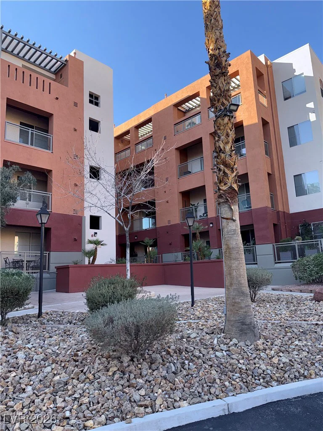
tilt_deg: +10.1
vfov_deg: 71.6
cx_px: 162
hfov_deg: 56.8
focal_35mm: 24
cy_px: 216
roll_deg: +2.5
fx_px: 299
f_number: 1.78
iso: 50
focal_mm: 6.76
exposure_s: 1/1032
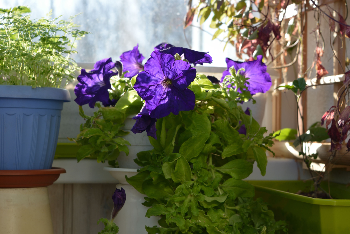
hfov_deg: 24.6
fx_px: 802
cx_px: 175
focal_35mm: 82
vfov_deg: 16.6
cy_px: 117
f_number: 8
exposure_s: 1/250
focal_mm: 55
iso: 200
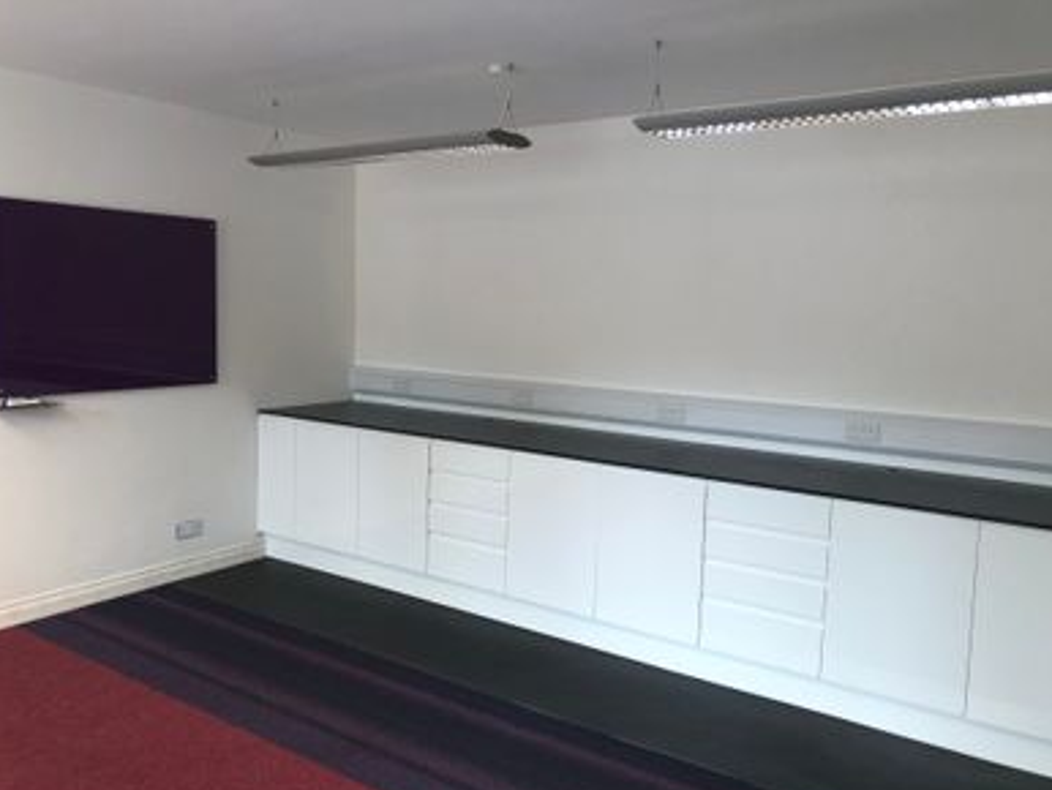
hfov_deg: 61.6
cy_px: 406
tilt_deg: -7.8
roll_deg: -1.3
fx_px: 882
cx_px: 515
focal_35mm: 29
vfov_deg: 48.3
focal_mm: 3.99
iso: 40
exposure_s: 1/33
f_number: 1.8
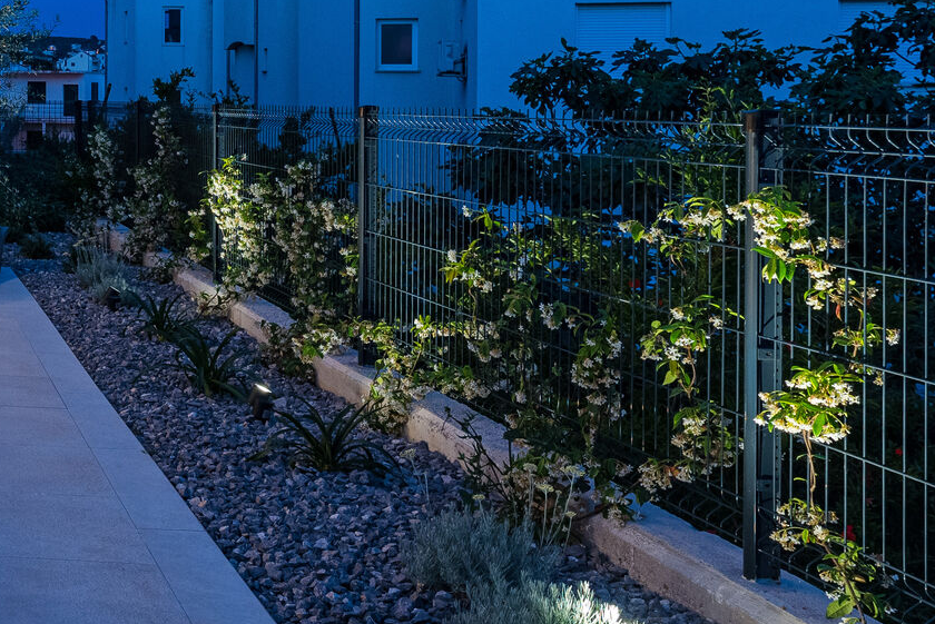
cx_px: -230
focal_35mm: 50
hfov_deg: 31.8
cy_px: 196
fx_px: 1299
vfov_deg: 26.8
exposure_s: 1/2
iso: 400
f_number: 8
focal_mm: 15
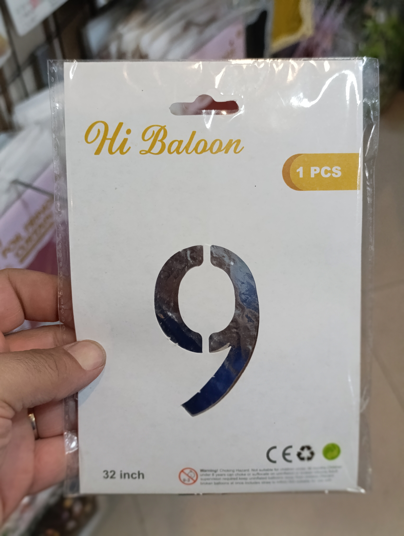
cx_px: 202
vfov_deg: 41.2
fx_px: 714
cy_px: 268
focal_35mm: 46
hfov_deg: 31.6
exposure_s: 1/100
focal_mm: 6.14
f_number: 1.6
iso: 1000
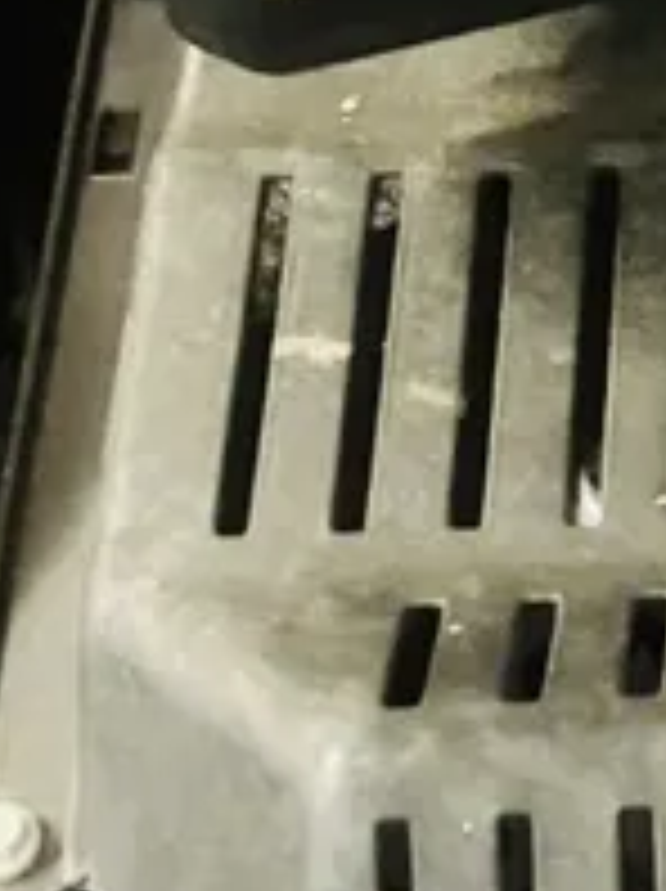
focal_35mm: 145
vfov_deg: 13.4
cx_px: 1107
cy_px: -32
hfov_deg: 9.8
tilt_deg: -49.0
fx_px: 3728
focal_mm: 3.99
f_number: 1.8
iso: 640
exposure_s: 1/25
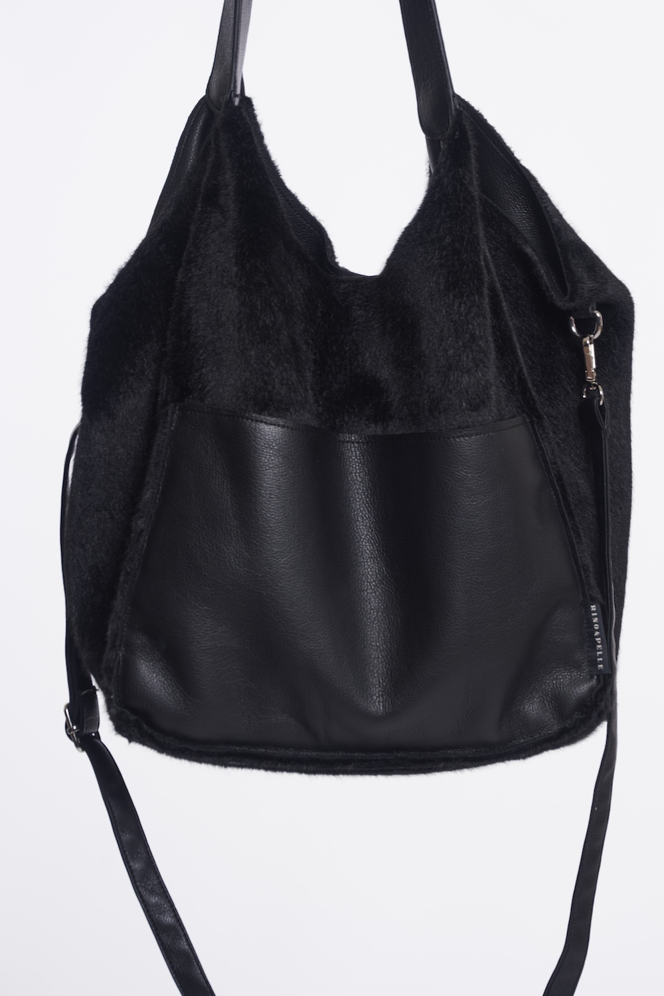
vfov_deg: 15.2
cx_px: 332
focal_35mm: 135
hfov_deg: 10.2
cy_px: 498
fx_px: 3735
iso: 125
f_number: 8
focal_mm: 135
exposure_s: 1/160
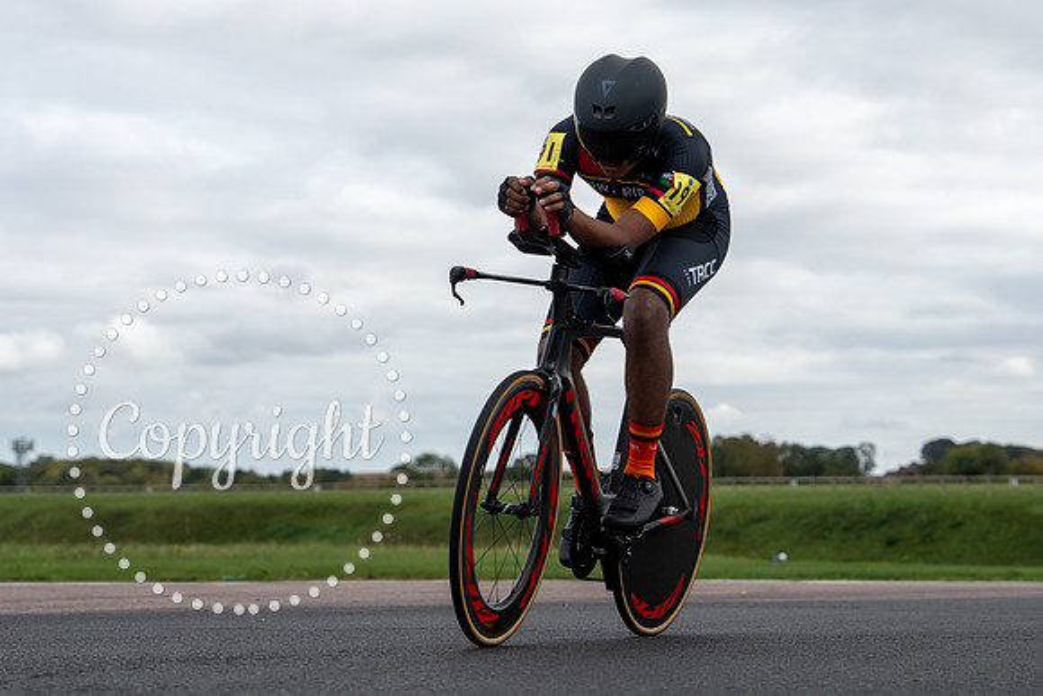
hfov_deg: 19.2
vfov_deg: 12.9
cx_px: 540
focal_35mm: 106
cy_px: 315
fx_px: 3079
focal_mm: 62
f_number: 3.5
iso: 100
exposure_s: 1/1000
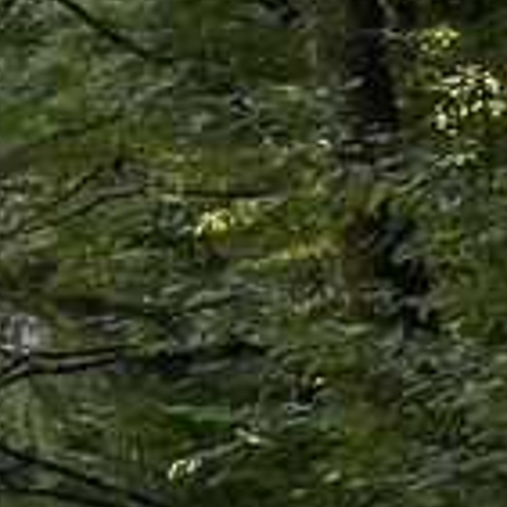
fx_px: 2767
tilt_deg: -8.7
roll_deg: -1.7
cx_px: -1266
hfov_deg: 8.1
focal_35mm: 167
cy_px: 604
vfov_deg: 10.3
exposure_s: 1/360
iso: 32
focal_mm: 4.2
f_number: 1.6
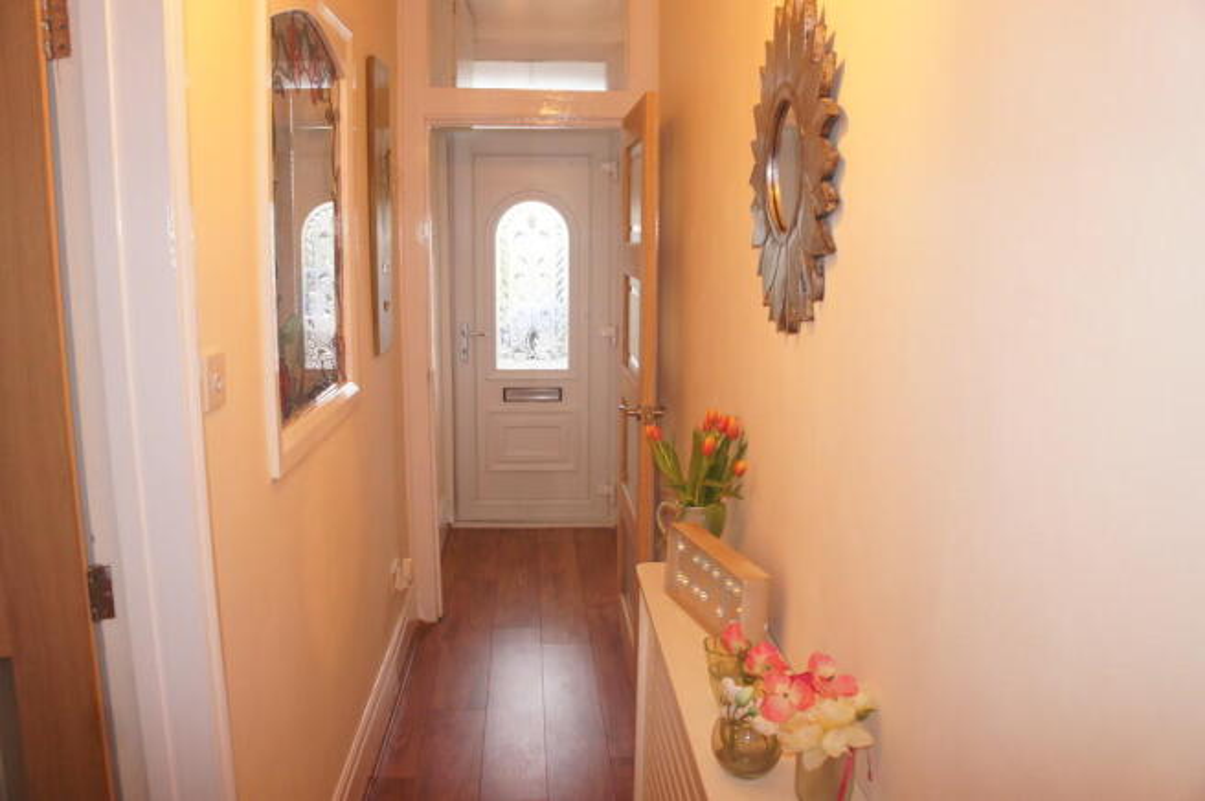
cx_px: 602
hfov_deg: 67.4
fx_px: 903
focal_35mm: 27
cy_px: 400
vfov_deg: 47.8
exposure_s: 1/60
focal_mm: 18
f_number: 3.5
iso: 640
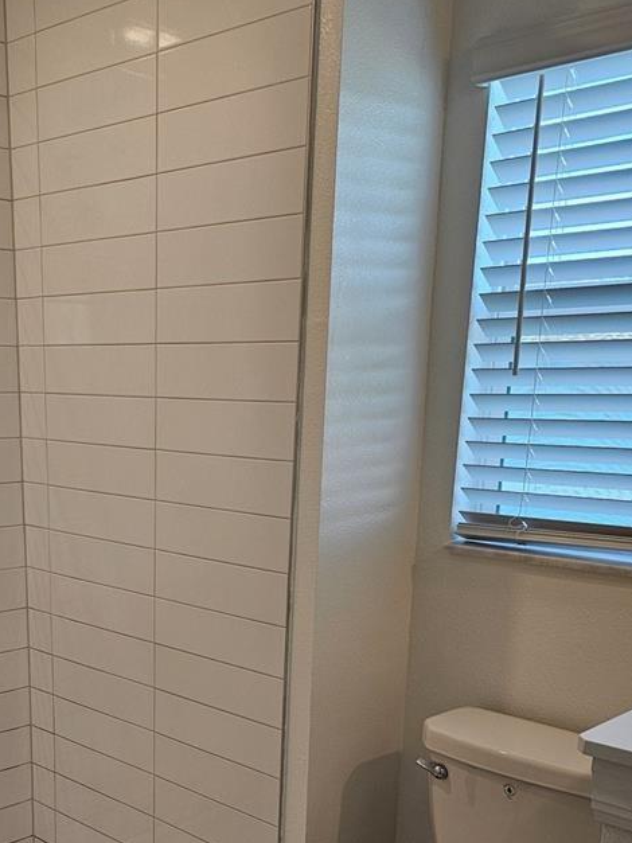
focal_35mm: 44
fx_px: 1071
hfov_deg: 32.3
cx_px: 171
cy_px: 706
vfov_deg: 40.7
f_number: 1.7
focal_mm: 6.3
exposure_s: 1/120
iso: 64
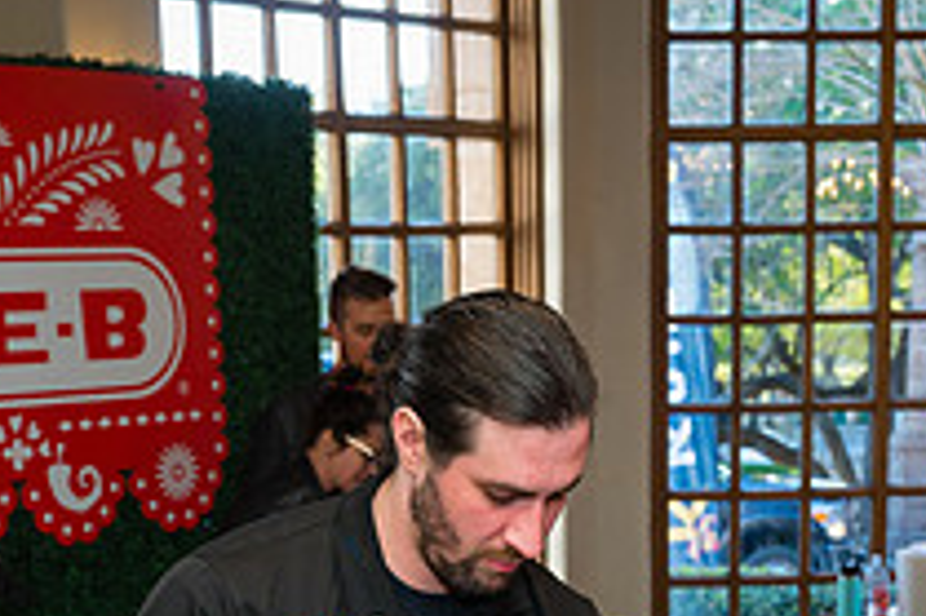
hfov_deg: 22.9
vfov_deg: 14.6
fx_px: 2287
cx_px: 470
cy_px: 824
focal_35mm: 89
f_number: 4.5
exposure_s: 1/200
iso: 640
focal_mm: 32
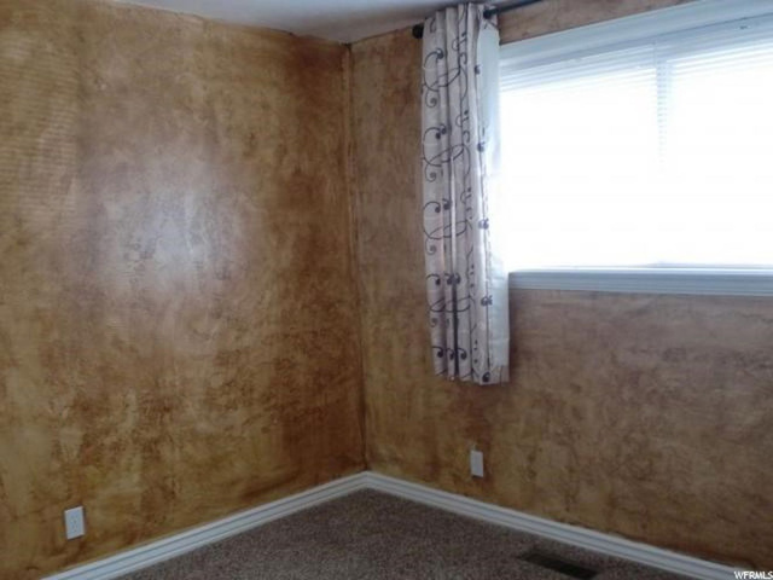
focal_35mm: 35
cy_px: 290
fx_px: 782
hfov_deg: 52.6
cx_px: 386
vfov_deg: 40.7
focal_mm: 6.3
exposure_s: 1/60
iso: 160
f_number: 3.1
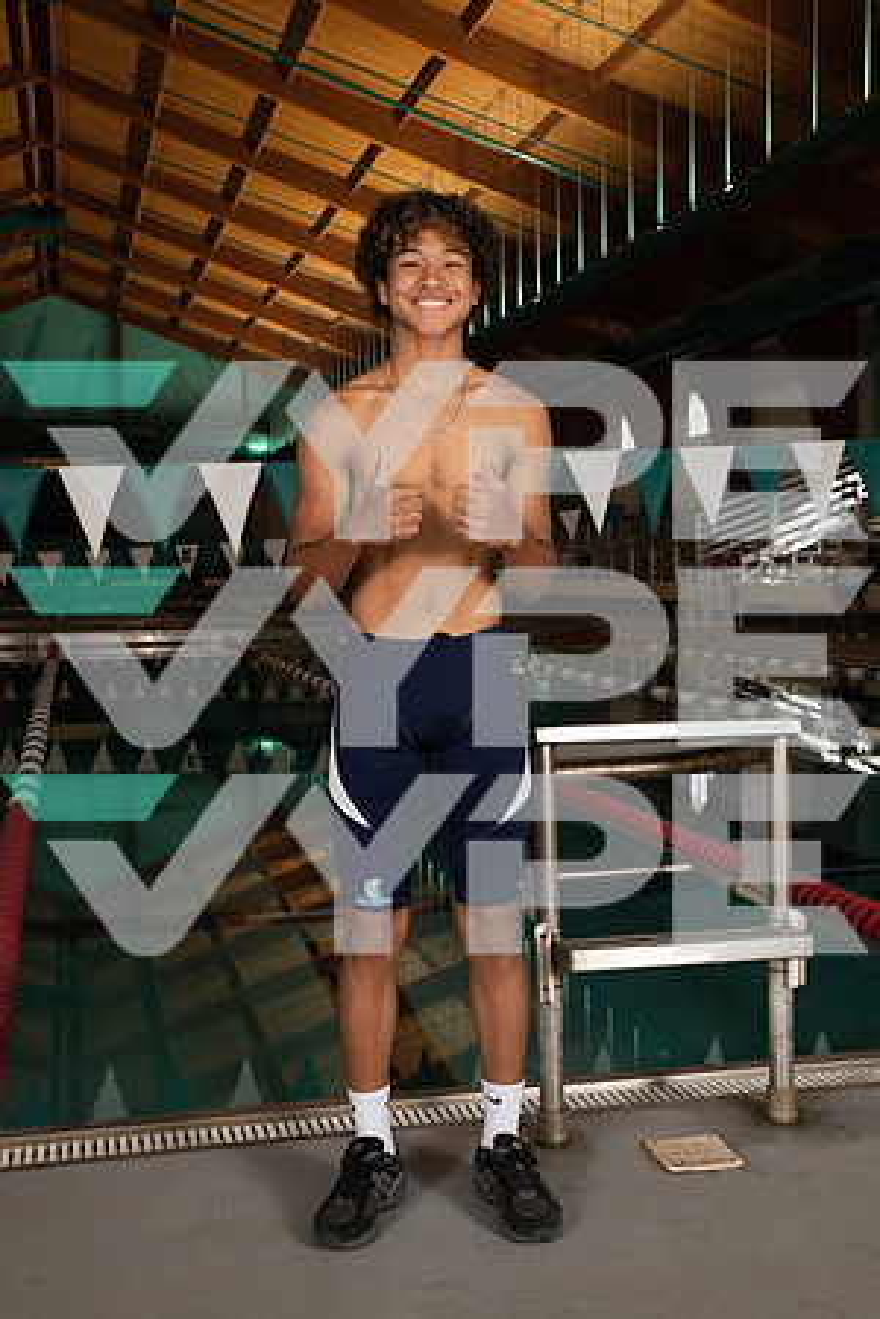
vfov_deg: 44.5
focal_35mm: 44
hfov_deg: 30.5
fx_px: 1613
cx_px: 440
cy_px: 660
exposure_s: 1/250
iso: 800
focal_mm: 44
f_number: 7.1
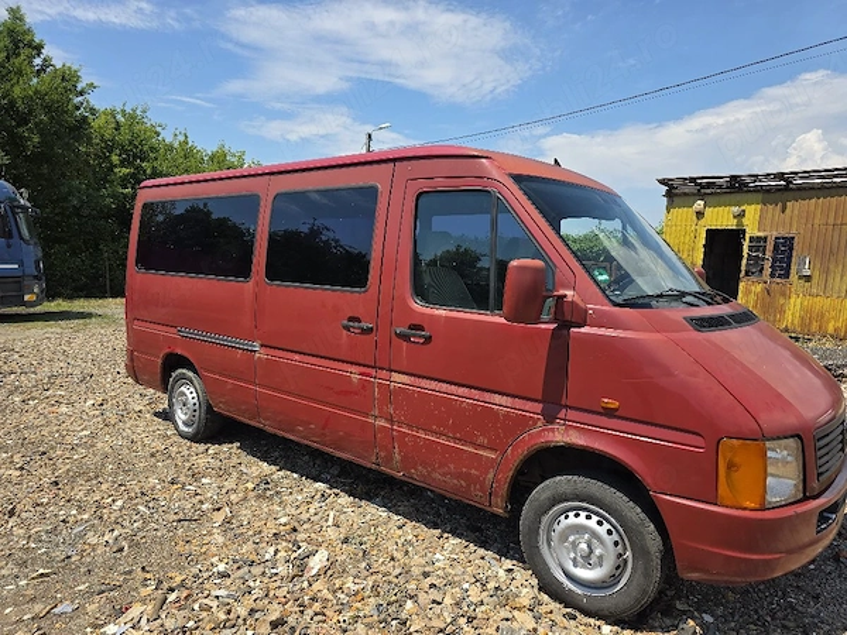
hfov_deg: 73.9
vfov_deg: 58.9
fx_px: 563
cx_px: 424
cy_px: 318
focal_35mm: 23
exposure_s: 1/10000
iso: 80
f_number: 1.7
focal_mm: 6.3
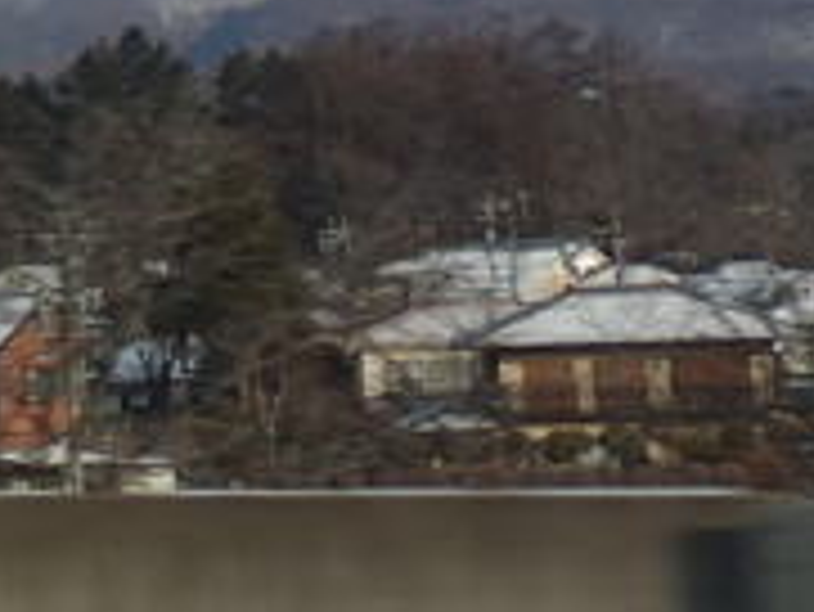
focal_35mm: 168
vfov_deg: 8.7
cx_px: -310
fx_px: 3953
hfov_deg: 11.4
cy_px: -234
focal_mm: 6.86
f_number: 3.5
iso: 100
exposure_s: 1/640
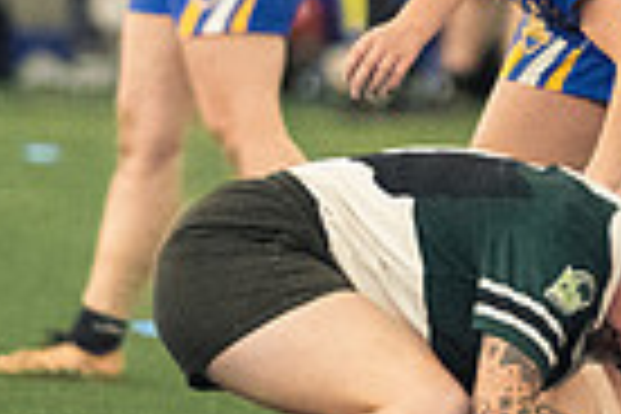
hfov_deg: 1.6
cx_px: 198
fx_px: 21699
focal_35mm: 1258
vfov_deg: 1.1
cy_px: 234
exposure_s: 1/500
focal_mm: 200
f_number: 2.8
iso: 9000
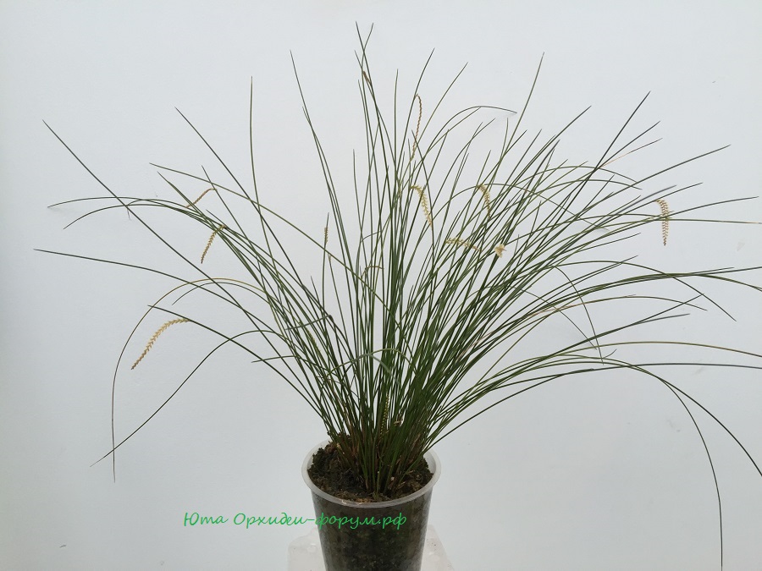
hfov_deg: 61.7
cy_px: 286
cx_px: 381
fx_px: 638
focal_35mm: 29
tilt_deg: -13.9
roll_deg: +1.2
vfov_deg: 48.2
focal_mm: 4.15
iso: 32
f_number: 2.2
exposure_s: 1/50
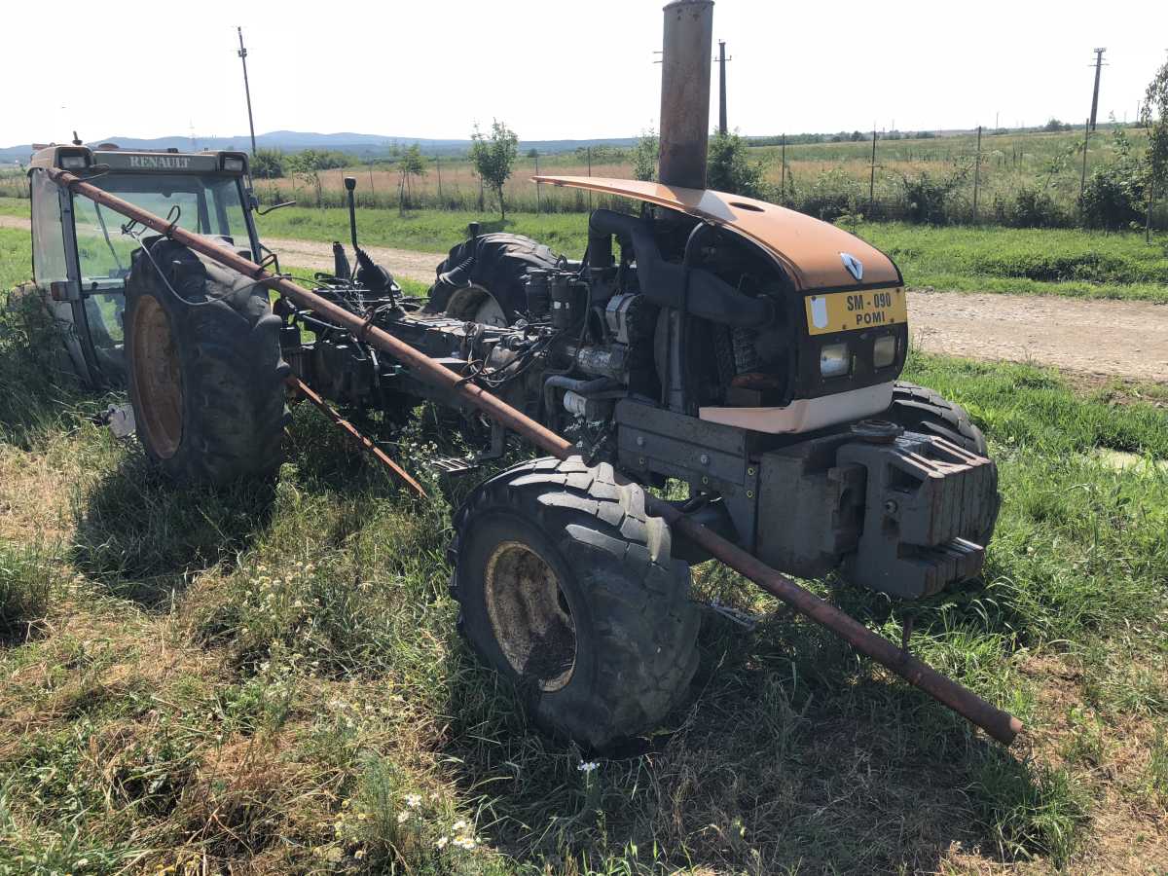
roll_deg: +0.6
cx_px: 584
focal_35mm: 28
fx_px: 945
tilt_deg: -19.7
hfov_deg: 63.4
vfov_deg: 49.7
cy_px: 438
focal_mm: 3.99
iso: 20
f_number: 1.8
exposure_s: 1/1372
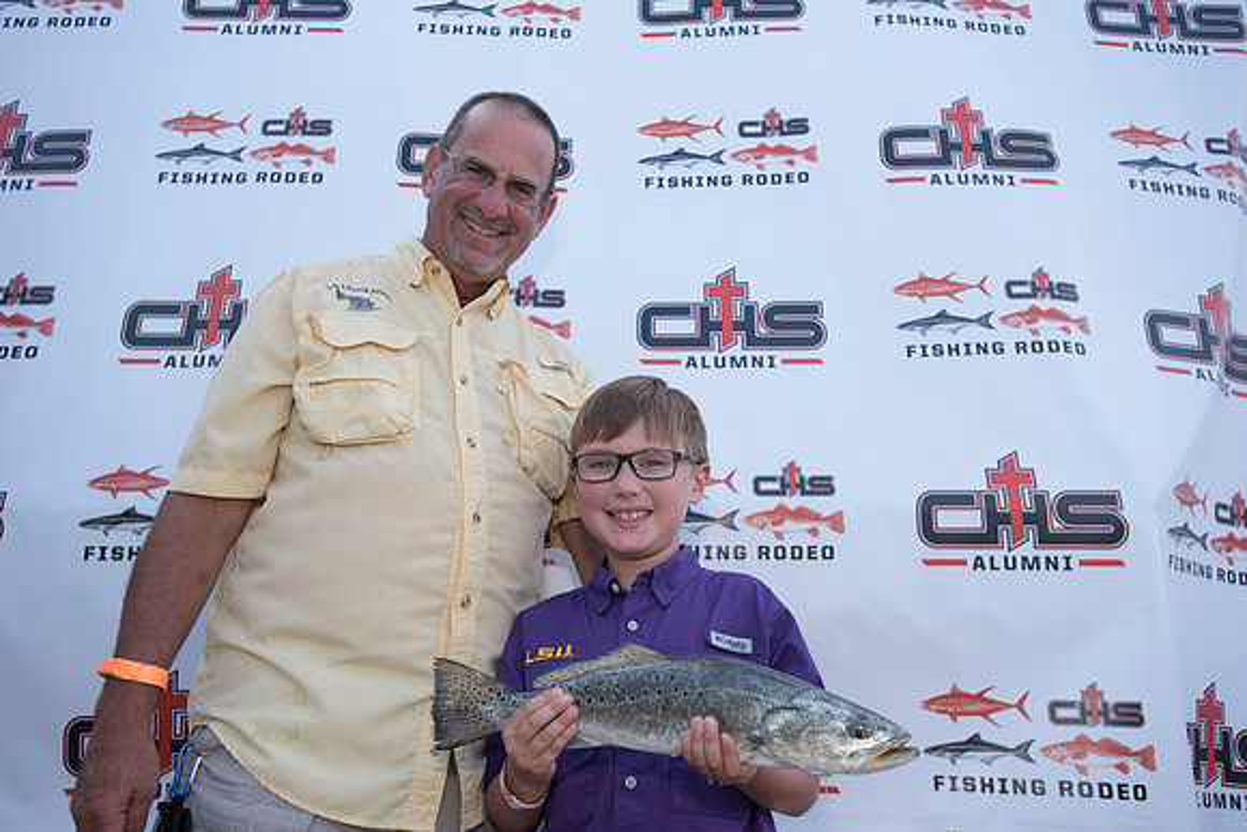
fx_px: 1039
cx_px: 624
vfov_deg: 43.6
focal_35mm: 30
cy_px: 416
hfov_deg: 61.9
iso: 250
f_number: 4.5
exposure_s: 1/500
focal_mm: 30
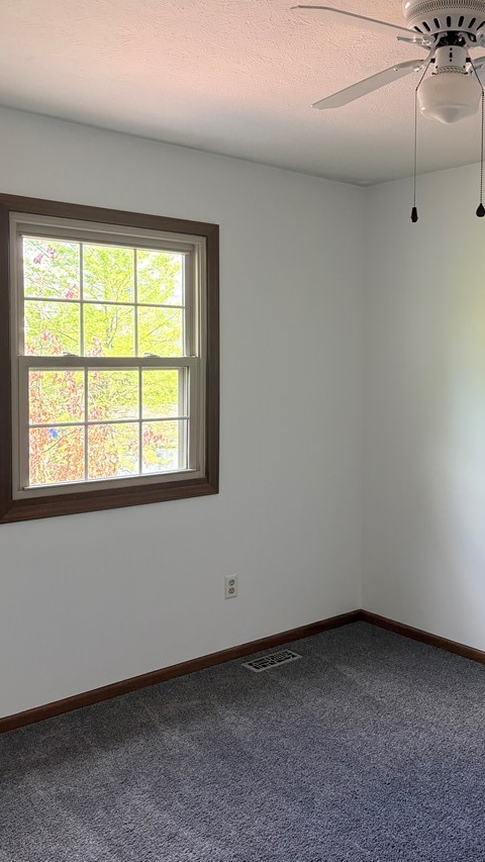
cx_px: 361
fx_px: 777
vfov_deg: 57.9
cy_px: 387
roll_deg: -1.2
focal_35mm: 34
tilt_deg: -1.6
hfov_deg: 34.0
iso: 200
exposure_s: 1/120
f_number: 1.6
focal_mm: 5.96
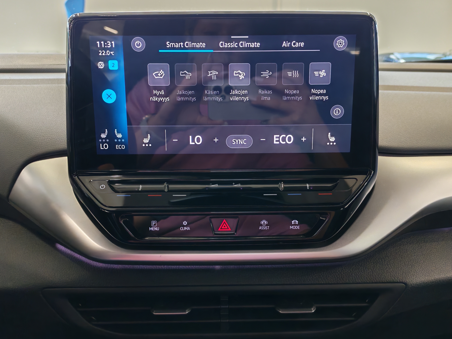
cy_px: 170
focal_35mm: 33
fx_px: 431
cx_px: 226
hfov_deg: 55.4
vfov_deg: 42.9
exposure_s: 1/100
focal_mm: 6.12
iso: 640
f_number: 1.9
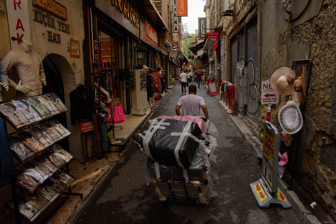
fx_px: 224
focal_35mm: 24
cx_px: 168
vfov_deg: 53.1
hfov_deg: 73.8
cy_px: 112
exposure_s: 1/320
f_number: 8
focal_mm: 24
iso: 160
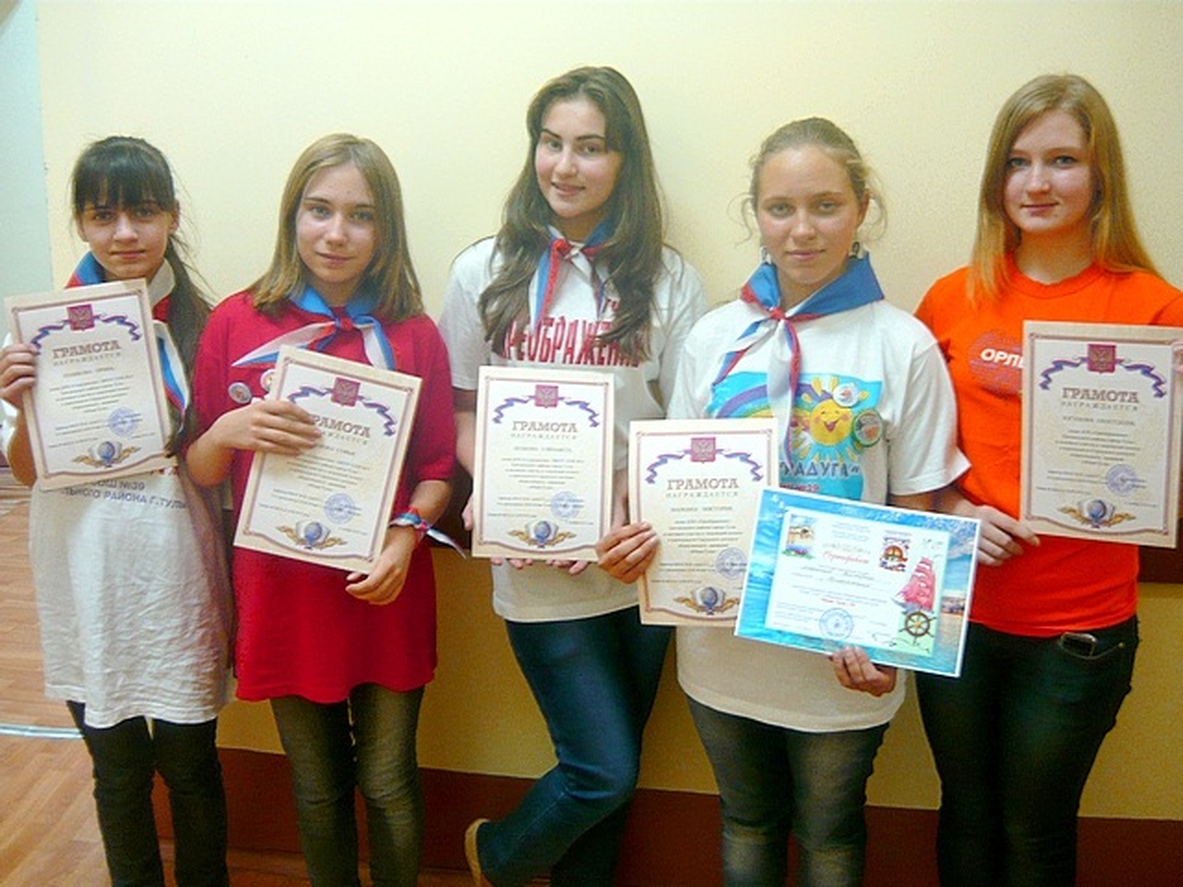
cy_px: 444
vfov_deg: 42.9
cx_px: 592
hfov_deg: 55.4
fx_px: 1128
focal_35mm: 33
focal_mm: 5.5
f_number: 2.8
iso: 100
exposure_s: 1/8
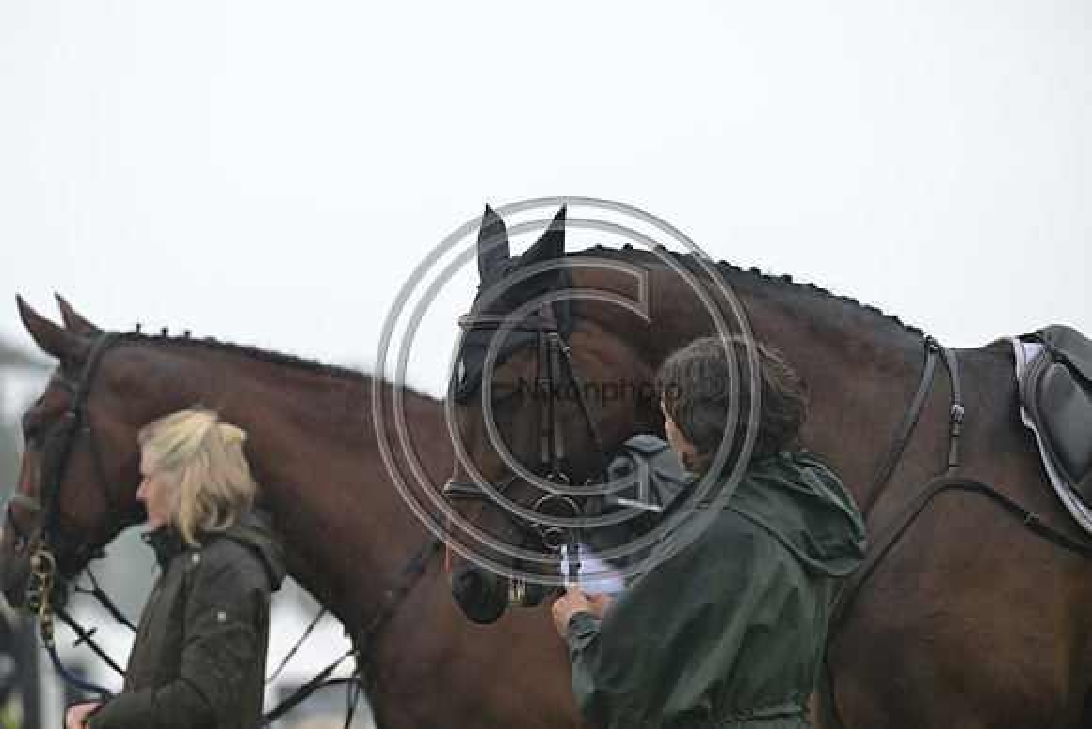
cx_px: 546
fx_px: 6068
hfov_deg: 10.3
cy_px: 364
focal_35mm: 200
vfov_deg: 6.9
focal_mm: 200
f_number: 4.5
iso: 1100
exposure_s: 1/1250
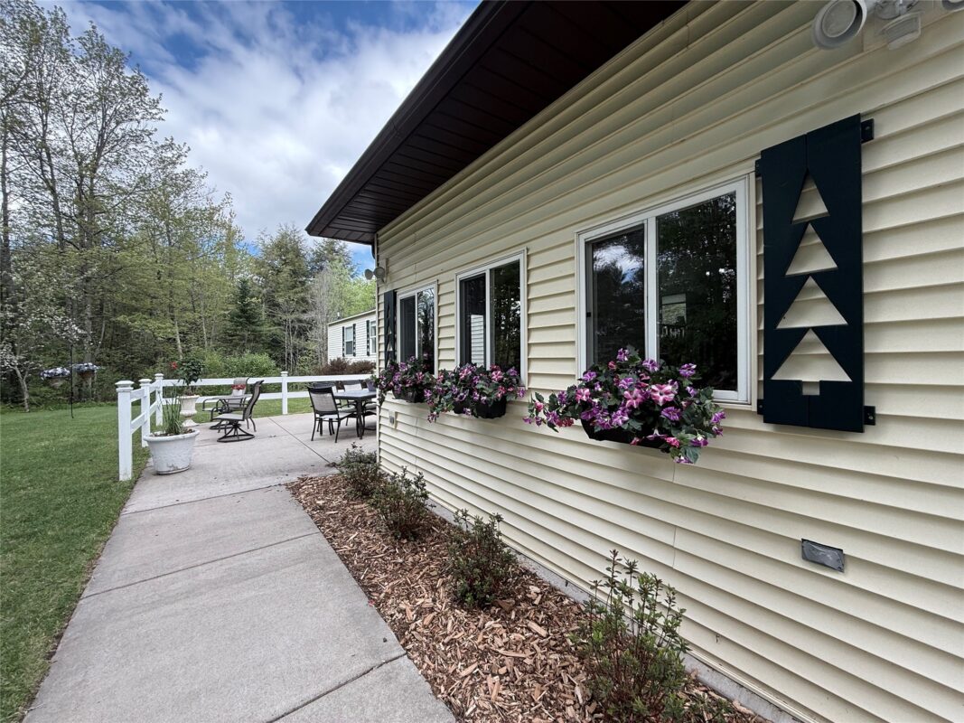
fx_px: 390
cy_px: 362
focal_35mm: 14
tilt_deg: +0.3
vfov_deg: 85.7
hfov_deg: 102.1
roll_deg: +0.9
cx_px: 482
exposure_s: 1/286
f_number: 2.2
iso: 50
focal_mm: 2.22
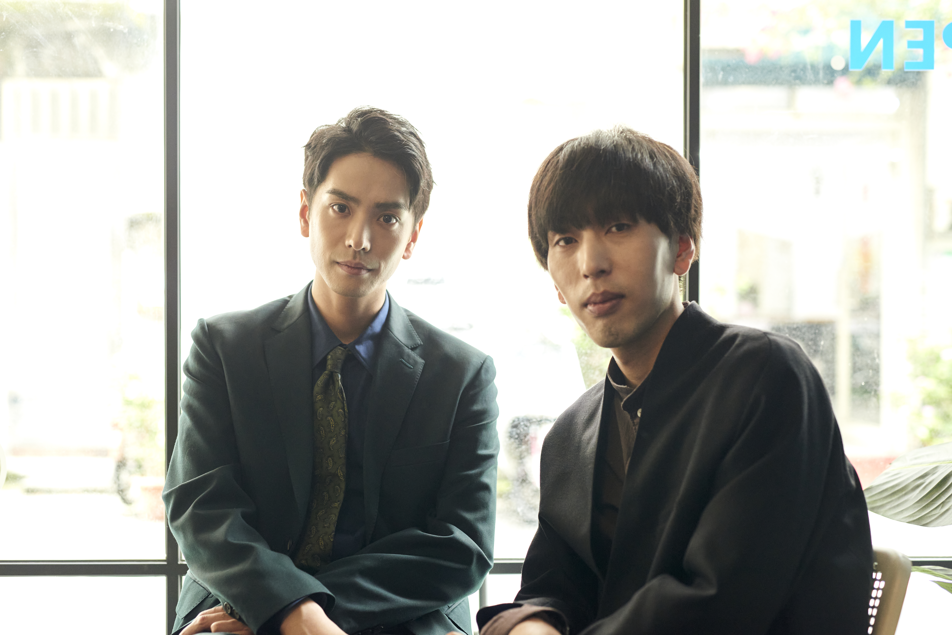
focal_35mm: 50
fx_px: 1323
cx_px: 476
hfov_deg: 39.6
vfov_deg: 27.0
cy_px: 318
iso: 2500
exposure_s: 1/160
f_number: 2.8
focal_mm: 50
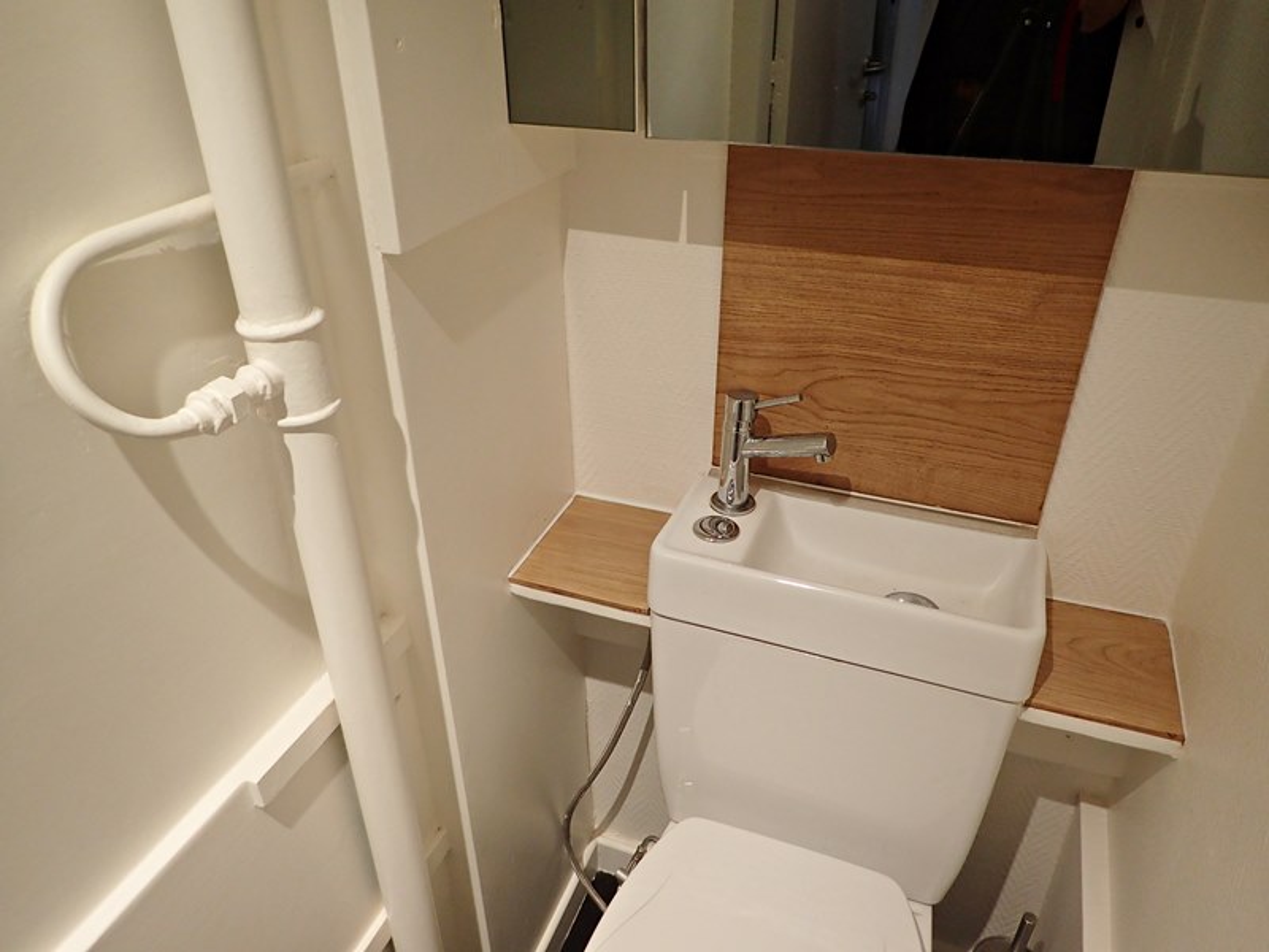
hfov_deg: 69.4
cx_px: 634
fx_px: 916
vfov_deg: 54.9
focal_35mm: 25
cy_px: 476
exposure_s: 1/60
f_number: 2
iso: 160
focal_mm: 4.5
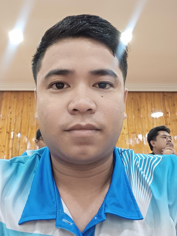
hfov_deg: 43.0
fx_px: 225
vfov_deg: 55.3
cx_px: 84
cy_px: 114
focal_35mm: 33
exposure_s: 1/25
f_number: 2.45
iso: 1000
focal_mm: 3.23
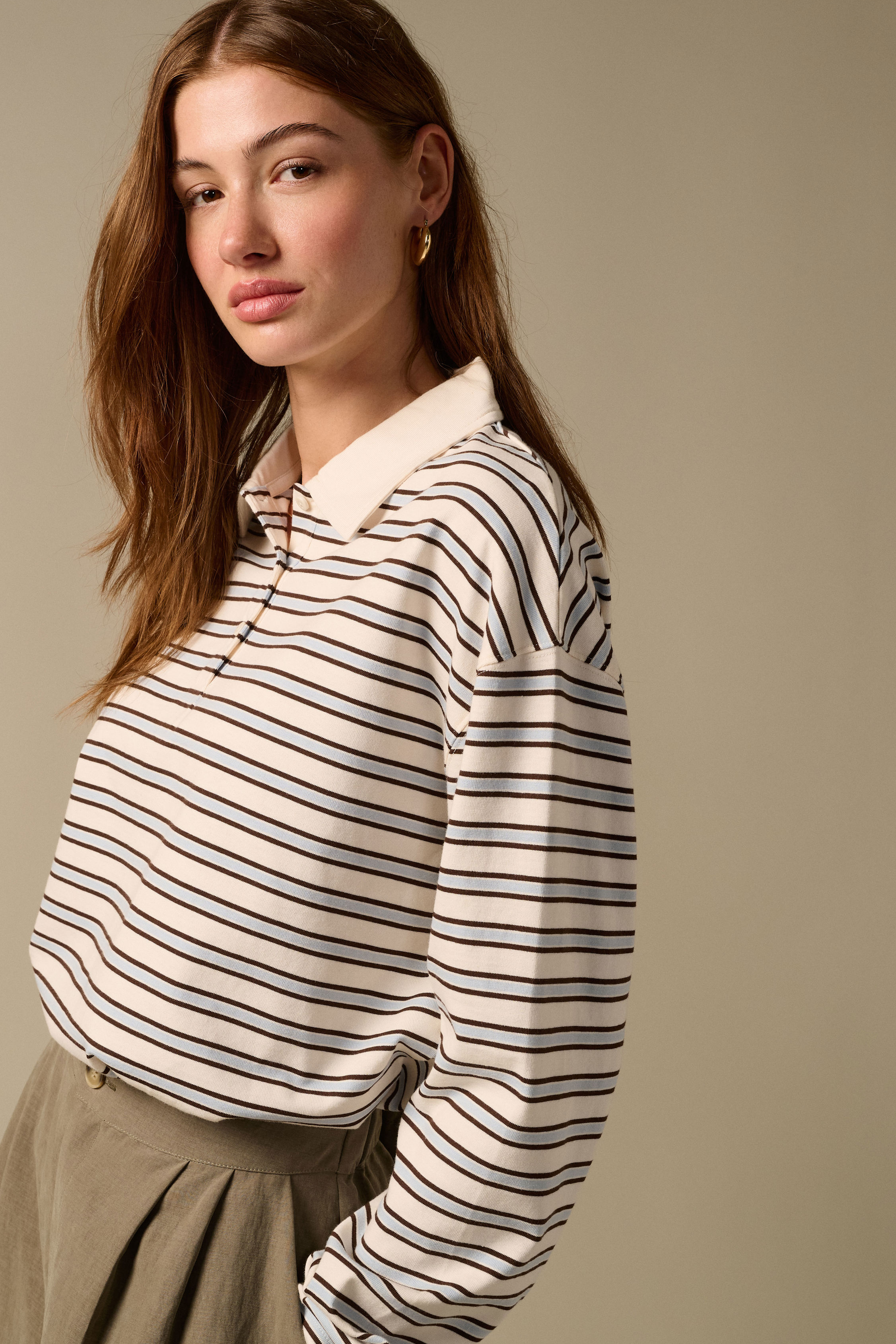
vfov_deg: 32.9
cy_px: 691
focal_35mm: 61
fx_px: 2277
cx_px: 341
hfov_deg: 22.2
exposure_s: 1/160
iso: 320
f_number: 9
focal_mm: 49
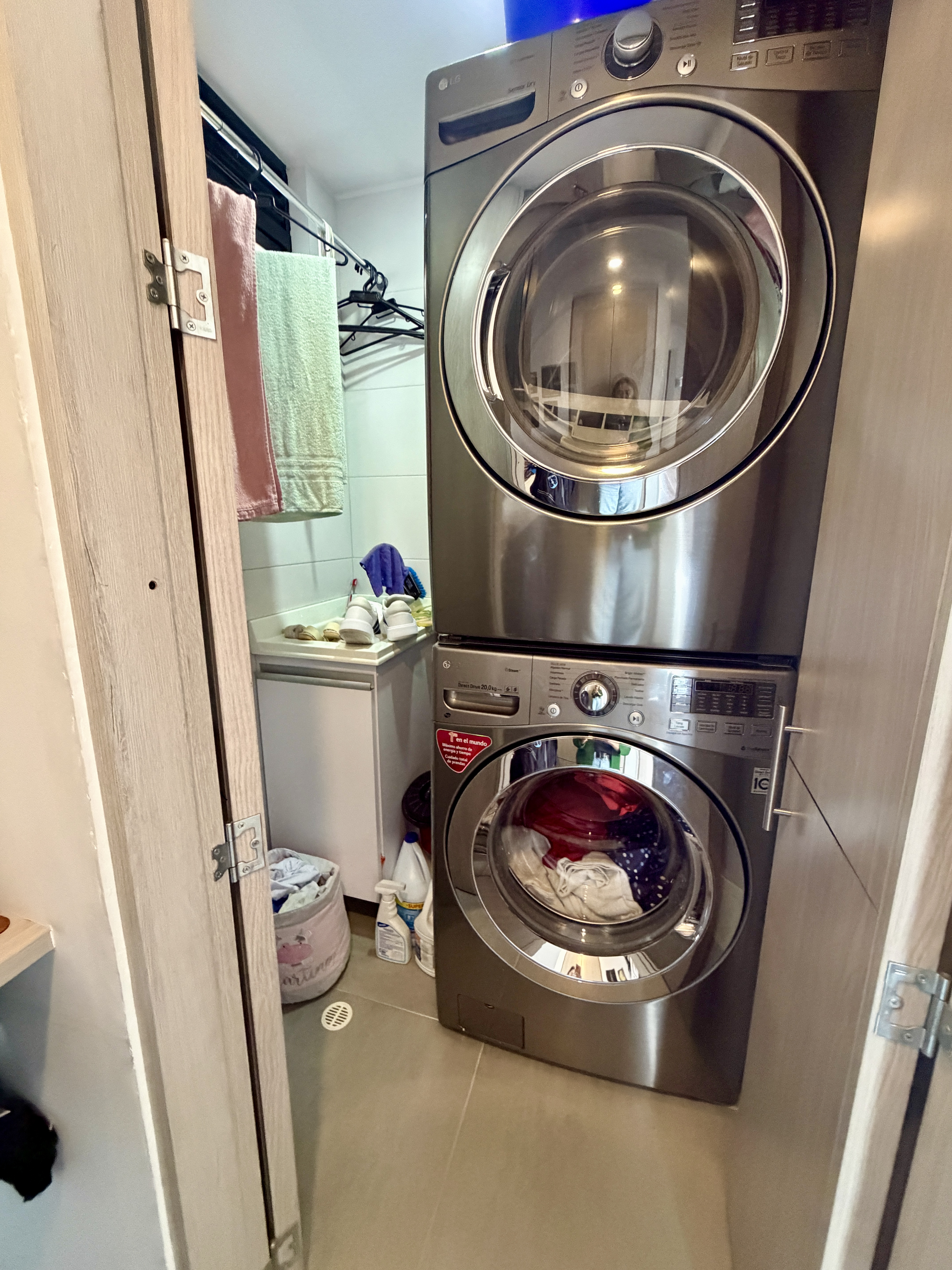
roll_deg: -0.1
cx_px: 476
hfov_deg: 85.7
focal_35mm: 14
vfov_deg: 102.1
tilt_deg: -11.7
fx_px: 513
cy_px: 635
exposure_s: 1/60
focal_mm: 2.22
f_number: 2.2
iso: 800
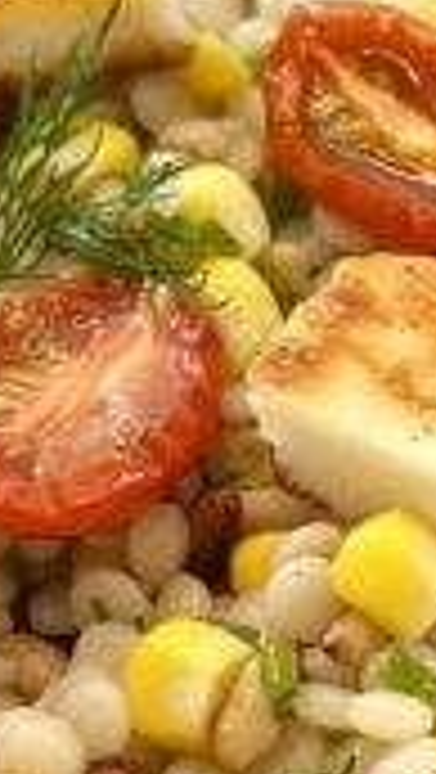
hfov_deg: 7.8
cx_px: 703
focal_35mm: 152
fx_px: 3118
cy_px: 378
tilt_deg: -51.7
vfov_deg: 14.1
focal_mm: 6.86
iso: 80
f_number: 1.78
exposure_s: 1/126
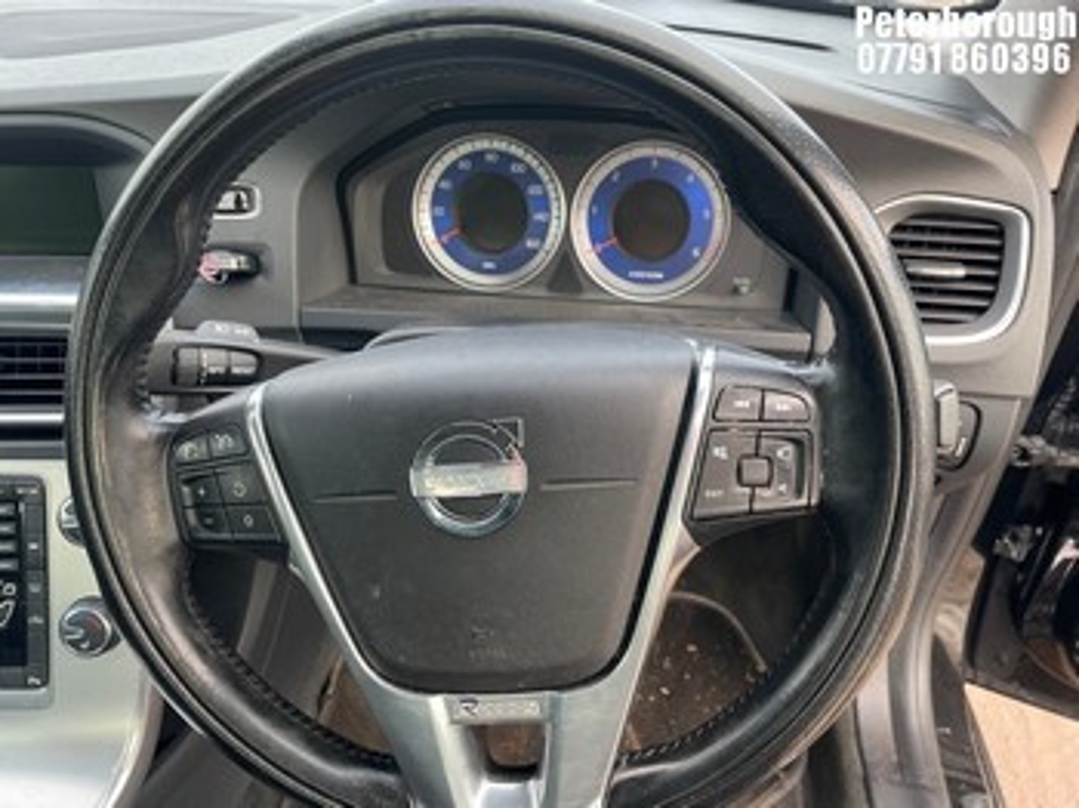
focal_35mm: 26
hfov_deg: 67.3
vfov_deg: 53.0
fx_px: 810
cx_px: 540
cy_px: 404
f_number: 1.6
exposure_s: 1/121
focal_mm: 4.2
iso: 80
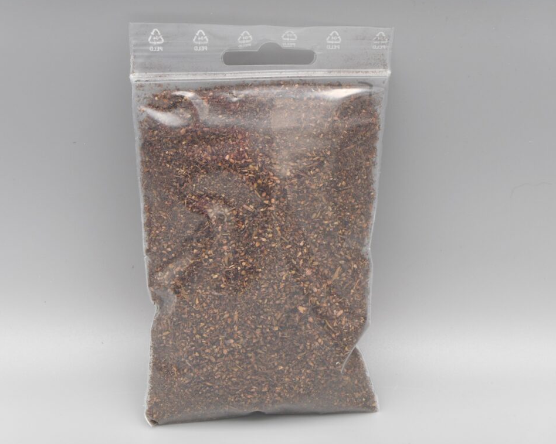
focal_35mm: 97
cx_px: 266
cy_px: 221
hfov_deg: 19.8
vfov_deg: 15.9
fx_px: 1596
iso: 100
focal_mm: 16.4
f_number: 4.9
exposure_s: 1/30
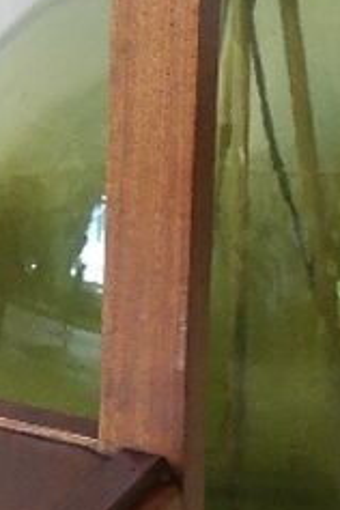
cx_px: -587
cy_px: -269
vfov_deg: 9.1
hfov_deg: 5.9
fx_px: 3102
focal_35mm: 219
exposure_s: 1/25
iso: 800
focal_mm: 20
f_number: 5.6
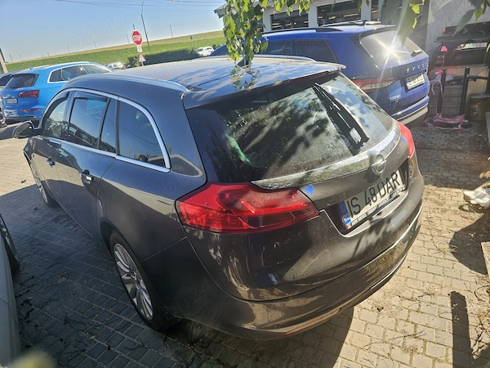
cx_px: 245
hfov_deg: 73.9
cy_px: 184
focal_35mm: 23
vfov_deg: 58.9
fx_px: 326
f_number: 1.7
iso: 10
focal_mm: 6.3
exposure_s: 1/212
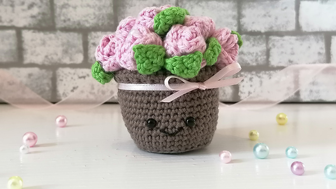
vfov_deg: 25.9
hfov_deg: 44.6
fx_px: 410
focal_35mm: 46
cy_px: 82
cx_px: 168
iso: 160
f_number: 1.8
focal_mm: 4.75
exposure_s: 1/33.3
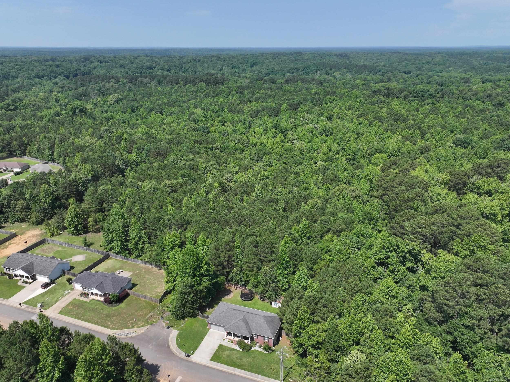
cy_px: 191
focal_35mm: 24
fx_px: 353
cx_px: 255
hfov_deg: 71.6
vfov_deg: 56.8
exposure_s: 1/1600
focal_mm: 12.29
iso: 110
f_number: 2.8
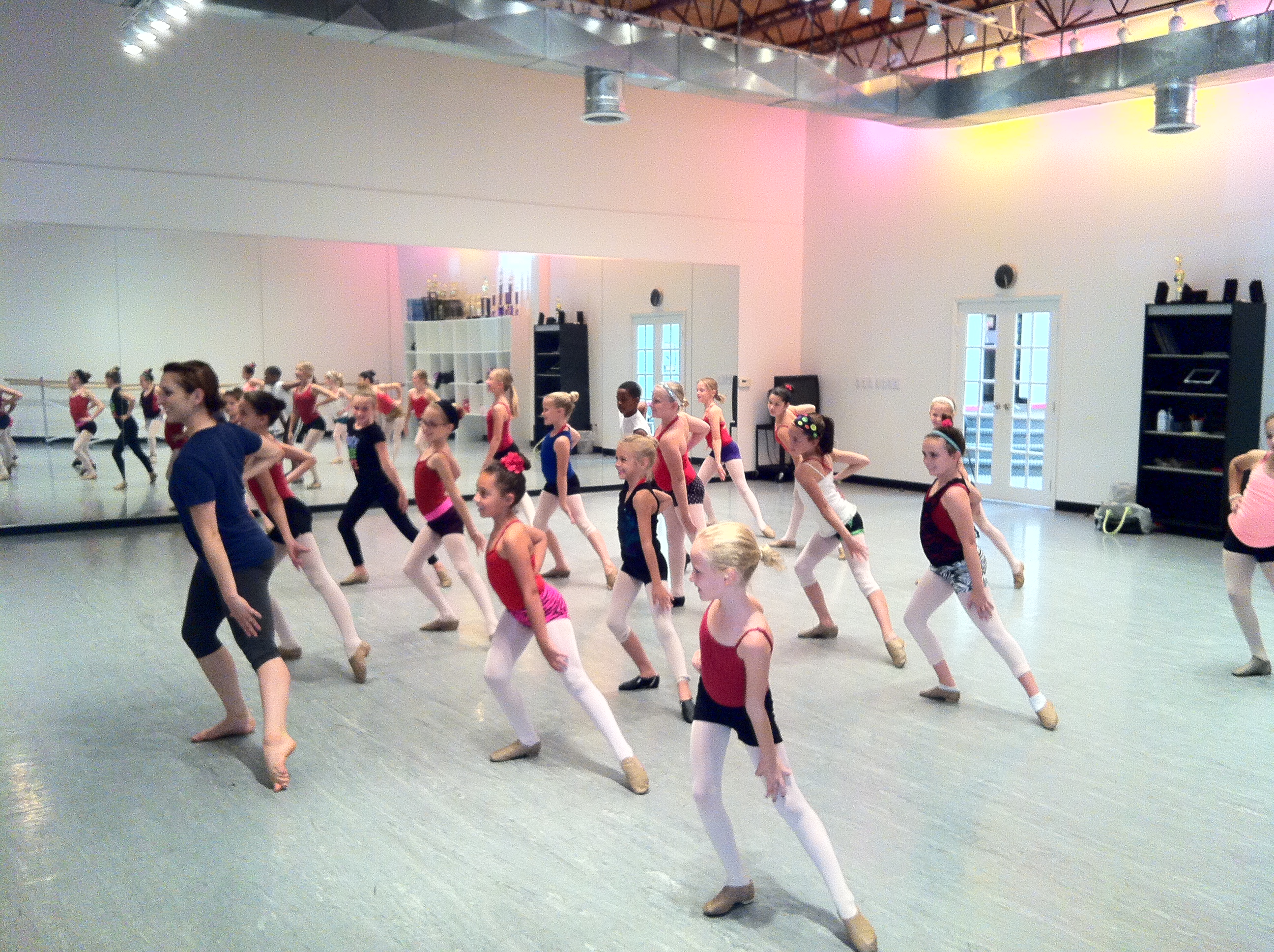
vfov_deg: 40.6
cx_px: 637
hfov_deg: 52.7
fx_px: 1286
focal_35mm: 35
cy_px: 476
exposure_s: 1/15
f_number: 2.8
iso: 160
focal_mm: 3.85
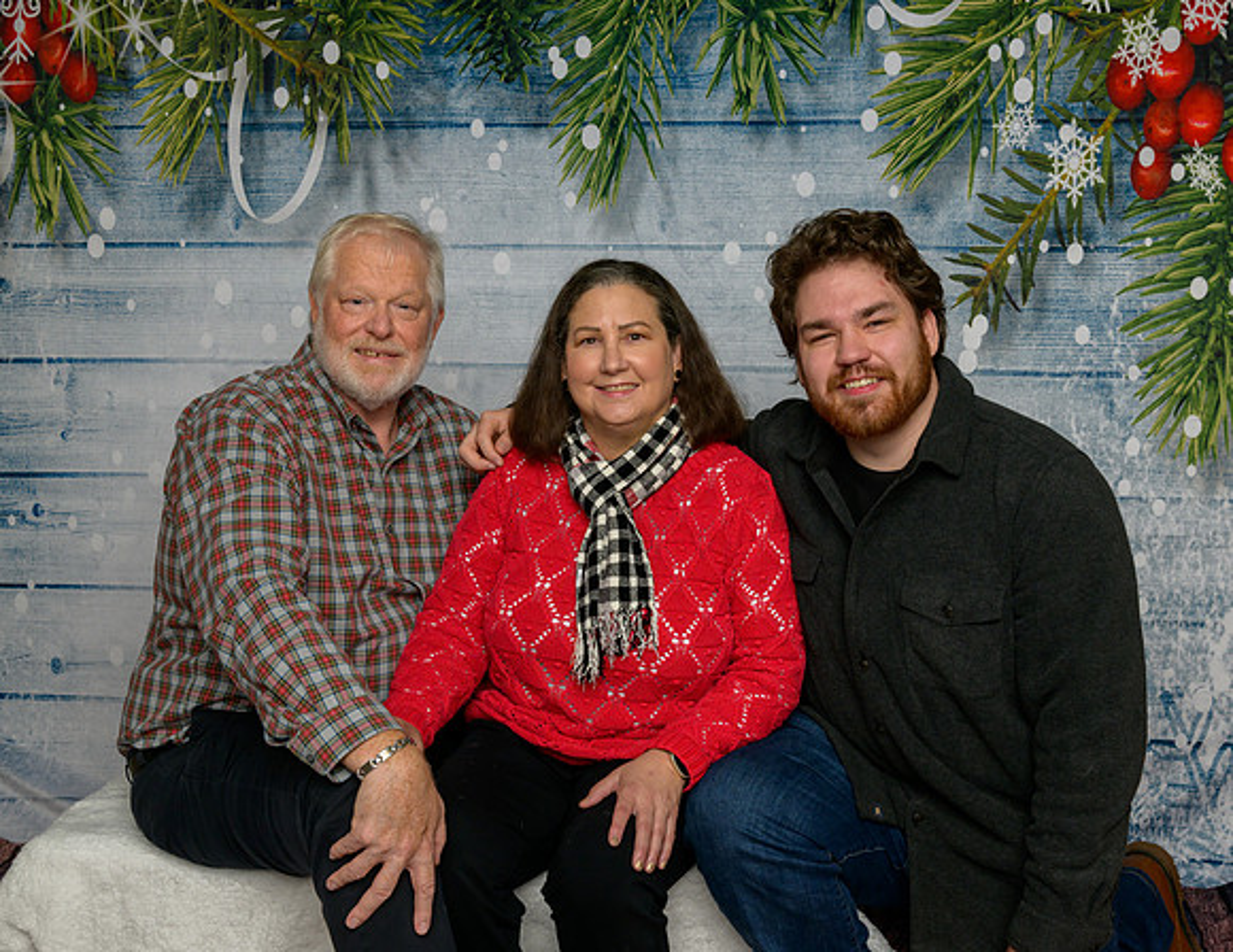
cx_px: 664
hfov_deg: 43.4
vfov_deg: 34.2
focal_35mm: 43
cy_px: 488
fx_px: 1547
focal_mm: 38
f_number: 10
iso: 400
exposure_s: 1/125
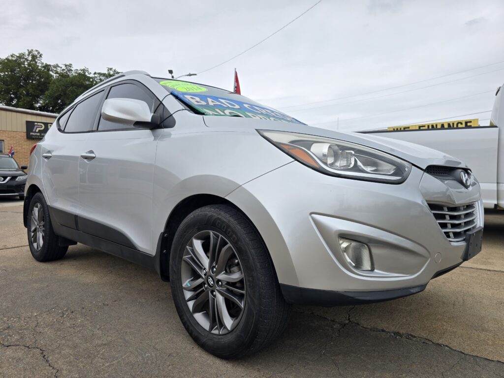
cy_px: 189
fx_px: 335
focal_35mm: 23
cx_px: 252
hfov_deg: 73.9
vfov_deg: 58.9
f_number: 1.7
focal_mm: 6.3
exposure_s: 1/593
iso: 12
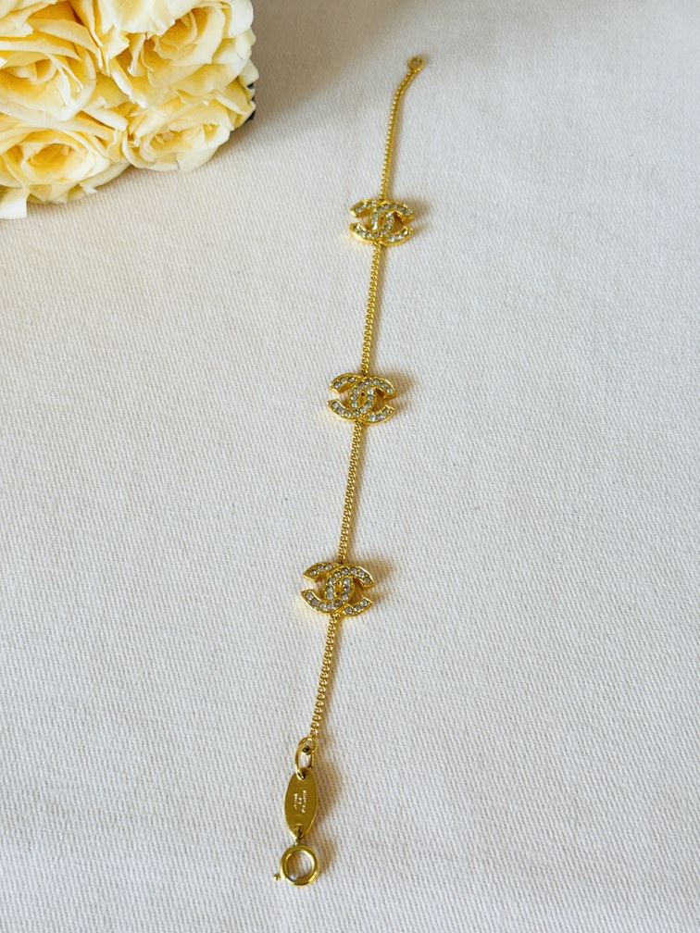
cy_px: 466
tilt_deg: -66.5
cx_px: 350
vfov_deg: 39.7
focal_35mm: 48
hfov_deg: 30.3
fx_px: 1294
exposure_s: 1/100
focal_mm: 6.76
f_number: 1.78
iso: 64
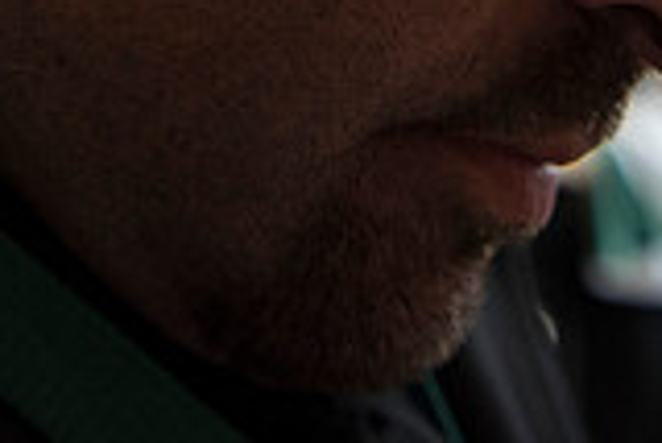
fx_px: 1601
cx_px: 319
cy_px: -246
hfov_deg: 23.4
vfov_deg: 14.5
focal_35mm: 87
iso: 1600
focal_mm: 24
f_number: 3.5
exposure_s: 1/250
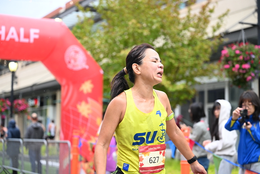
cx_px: 130
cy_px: 87
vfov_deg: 19.5
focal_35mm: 70
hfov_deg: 28.8
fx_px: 506
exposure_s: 1/1250
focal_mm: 70
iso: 1250
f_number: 2.8
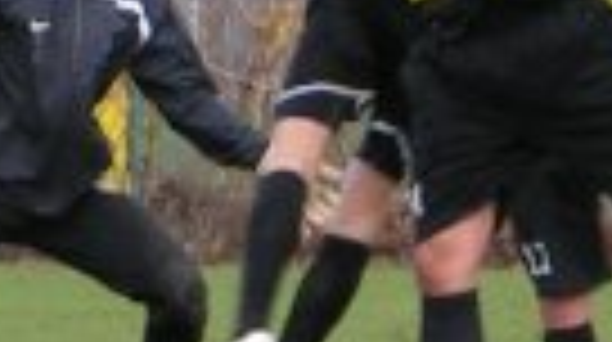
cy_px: -63
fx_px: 15587
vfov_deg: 1.3
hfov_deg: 2.2
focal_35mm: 962
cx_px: 936
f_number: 4.5
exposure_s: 1/200
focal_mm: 22.9
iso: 50
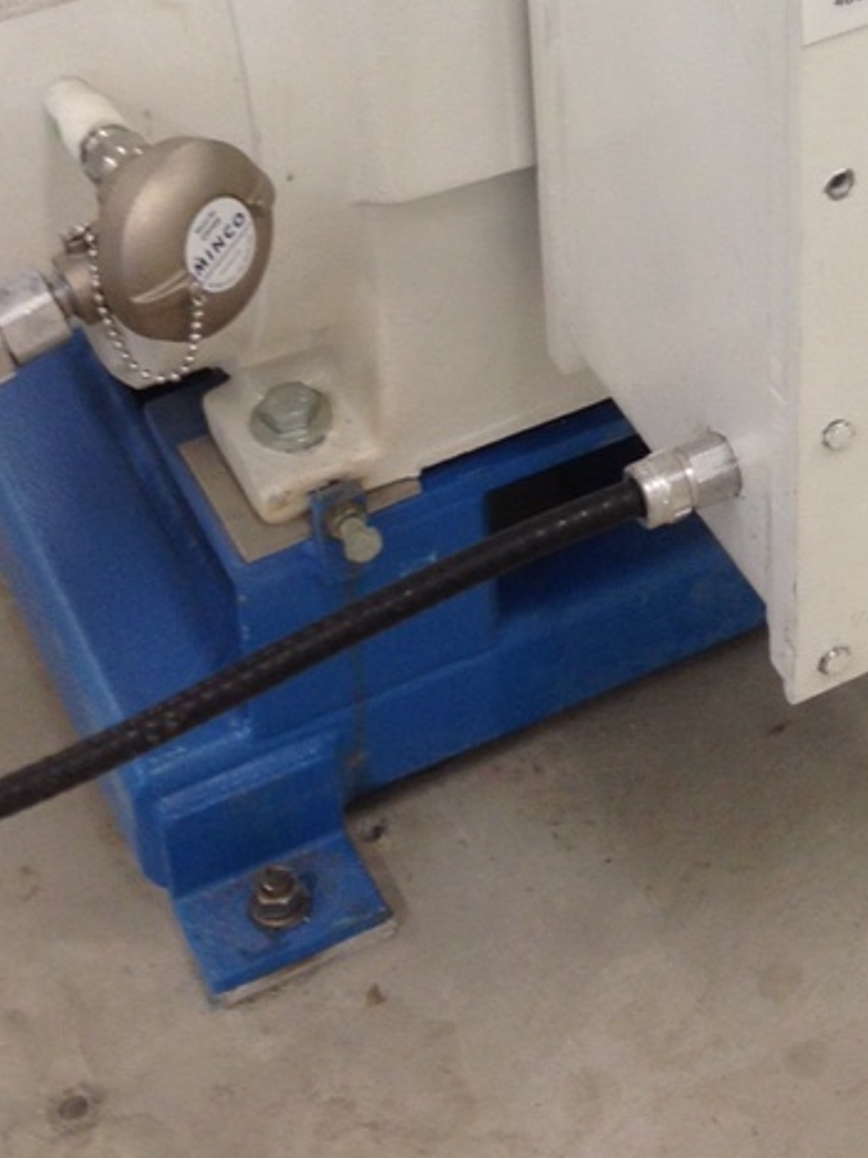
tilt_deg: -32.4
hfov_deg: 14.9
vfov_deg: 19.5
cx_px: 1047
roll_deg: -1.4
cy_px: -131
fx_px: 3211
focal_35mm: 96
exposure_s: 1/40
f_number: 2.4
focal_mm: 4.28
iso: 64
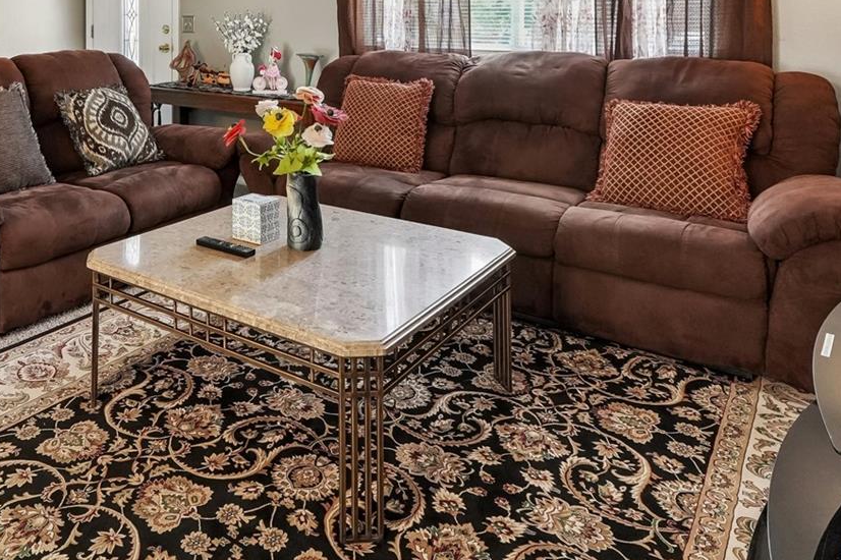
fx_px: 746
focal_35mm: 32
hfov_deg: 55.6
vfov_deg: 37.6
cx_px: 200
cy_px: 27
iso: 800
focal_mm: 11
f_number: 8
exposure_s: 1/13
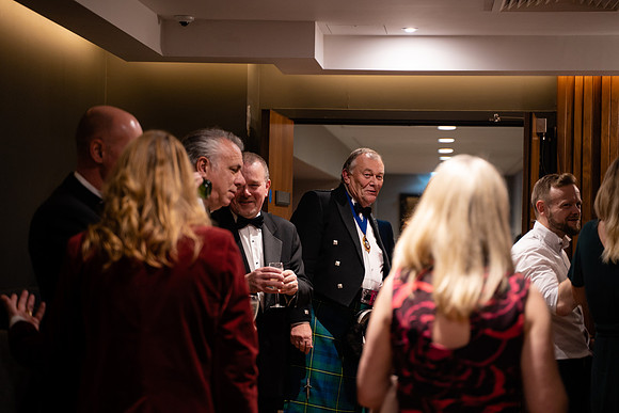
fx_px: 1290
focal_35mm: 75
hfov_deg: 27.0
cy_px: 206
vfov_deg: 18.2
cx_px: 310
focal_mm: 75
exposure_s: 1/60
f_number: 2.8
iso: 1250
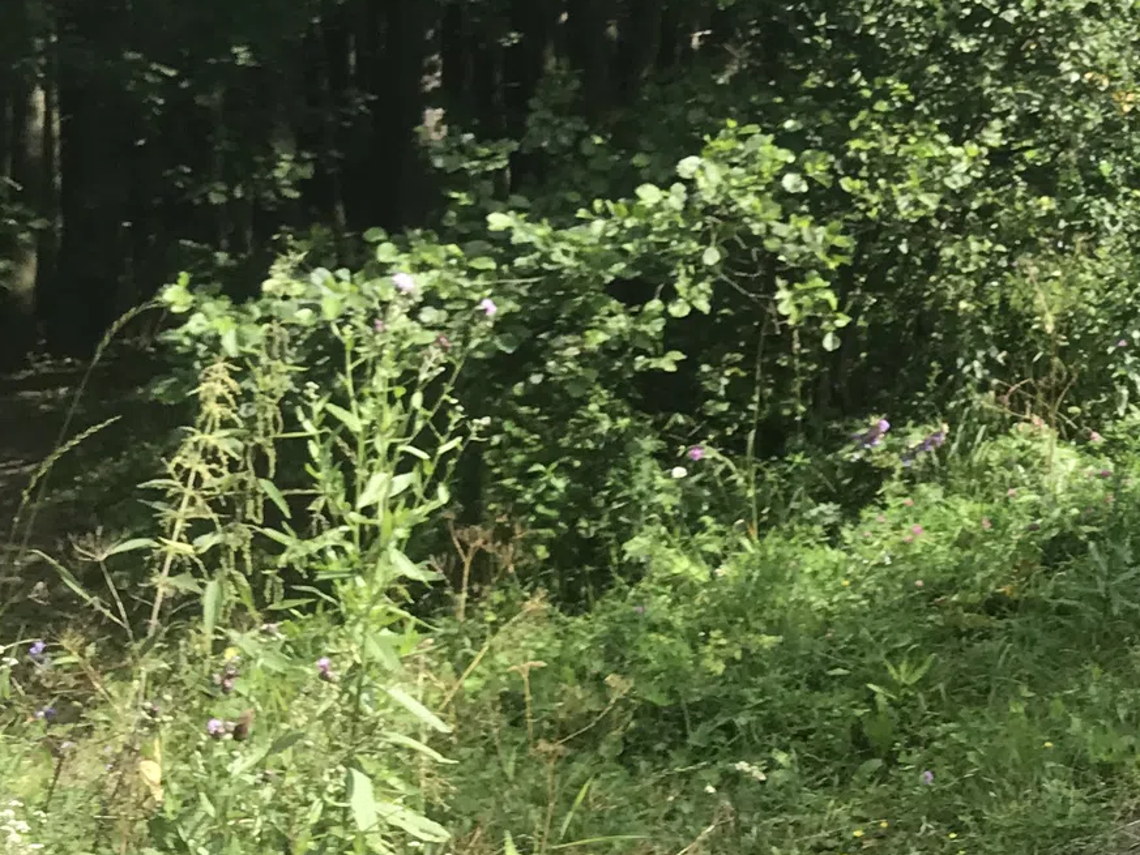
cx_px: 1457
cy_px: 121
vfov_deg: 18.9
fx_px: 2536
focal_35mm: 77
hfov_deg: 22.8
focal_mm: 3.99
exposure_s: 1/699
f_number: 1.8
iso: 20
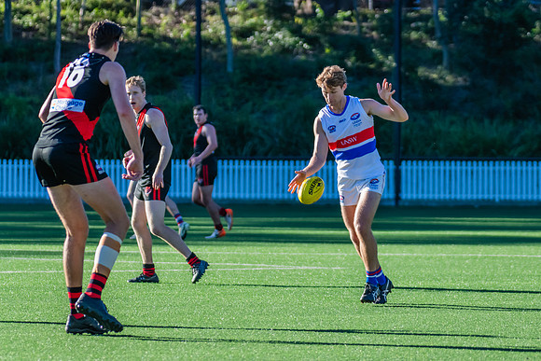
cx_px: 369
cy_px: 195
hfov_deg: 6.3
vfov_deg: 4.2
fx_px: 4951
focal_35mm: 329
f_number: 5.6
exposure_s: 1/1600
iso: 800
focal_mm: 240
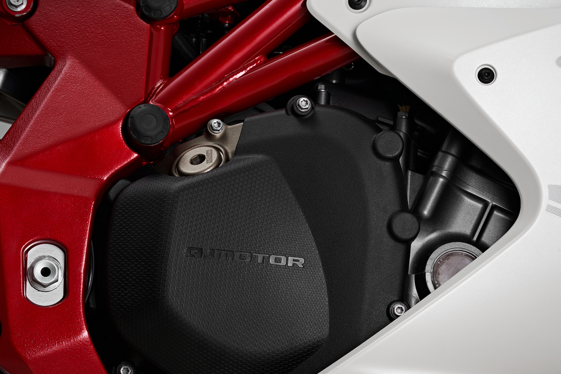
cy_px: 241
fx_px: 2182
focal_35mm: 140
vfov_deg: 9.8
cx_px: 280
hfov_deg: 14.6
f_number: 13
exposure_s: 1/125
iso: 100
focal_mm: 105
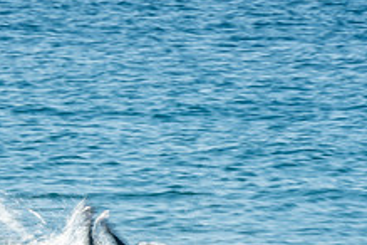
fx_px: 16198
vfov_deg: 0.9
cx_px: 134
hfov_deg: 1.3
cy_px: 316
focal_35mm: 1589
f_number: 29
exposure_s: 1/20
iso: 100
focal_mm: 400
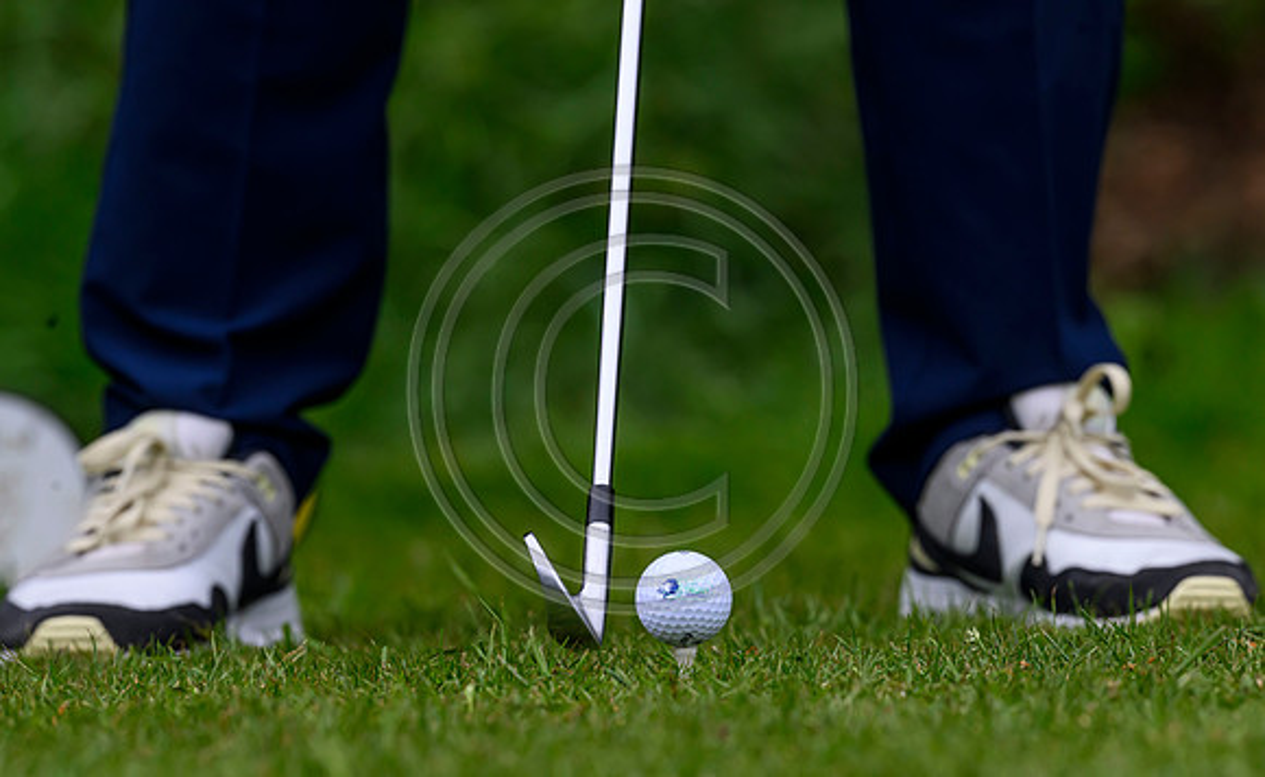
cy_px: 450
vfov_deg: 3.0
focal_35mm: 438
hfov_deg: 4.8
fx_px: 15010
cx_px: 676
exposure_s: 1/1000
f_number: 9
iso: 1250
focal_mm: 400
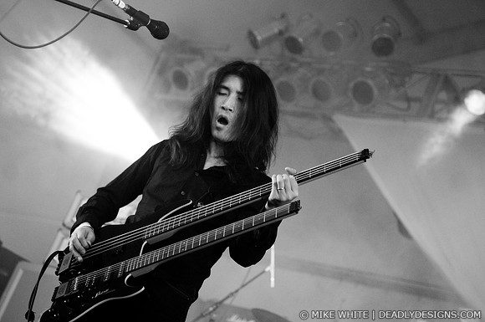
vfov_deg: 15.7
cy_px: 161
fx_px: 1170
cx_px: 242
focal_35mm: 87
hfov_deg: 23.4
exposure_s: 1/160
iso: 800
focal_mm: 58
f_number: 2.8
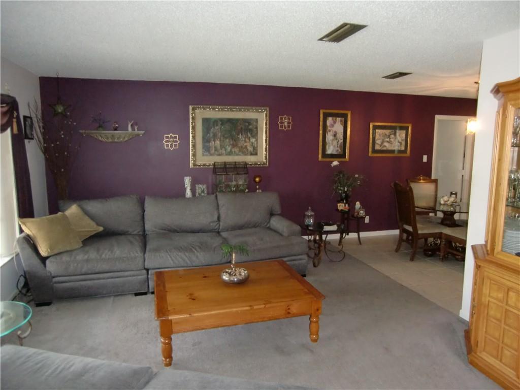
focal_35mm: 24
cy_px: 195
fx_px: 361
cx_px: 260
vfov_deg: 56.8
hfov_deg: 71.6
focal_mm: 4.3
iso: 400
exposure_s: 1/40
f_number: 3.2
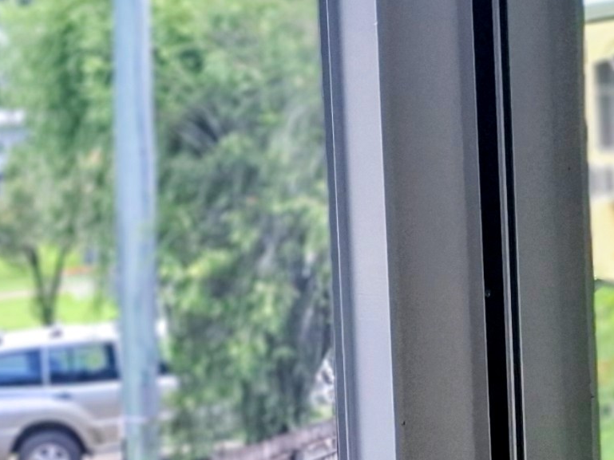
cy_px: 359
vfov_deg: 12.1
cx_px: 533
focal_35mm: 122
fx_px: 2164
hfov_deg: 16.0
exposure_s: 1/414
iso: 50
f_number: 1.8
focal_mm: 5.54
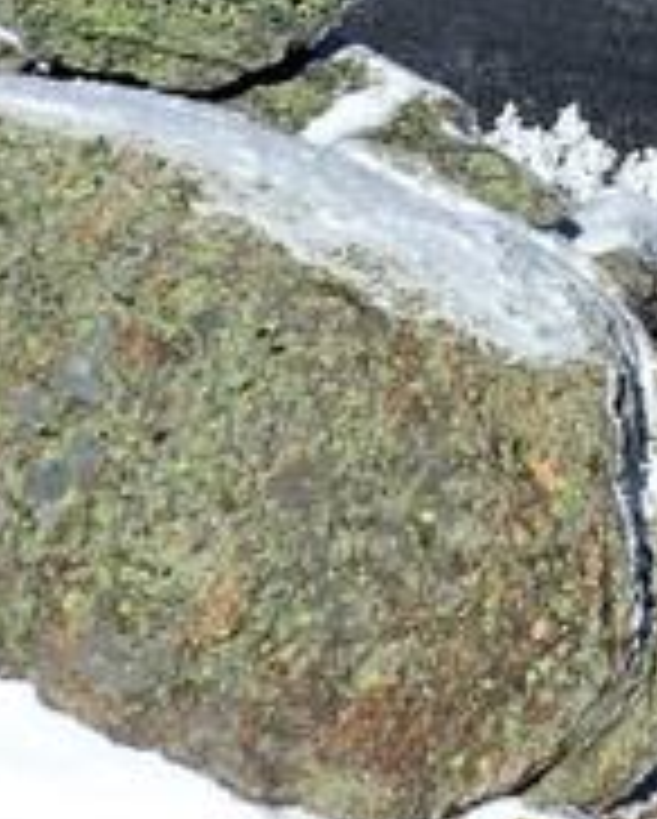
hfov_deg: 20.8
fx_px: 1626
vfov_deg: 26.8
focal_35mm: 67
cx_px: 860
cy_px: 7
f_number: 8
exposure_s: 1/250
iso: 100
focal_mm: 4.5
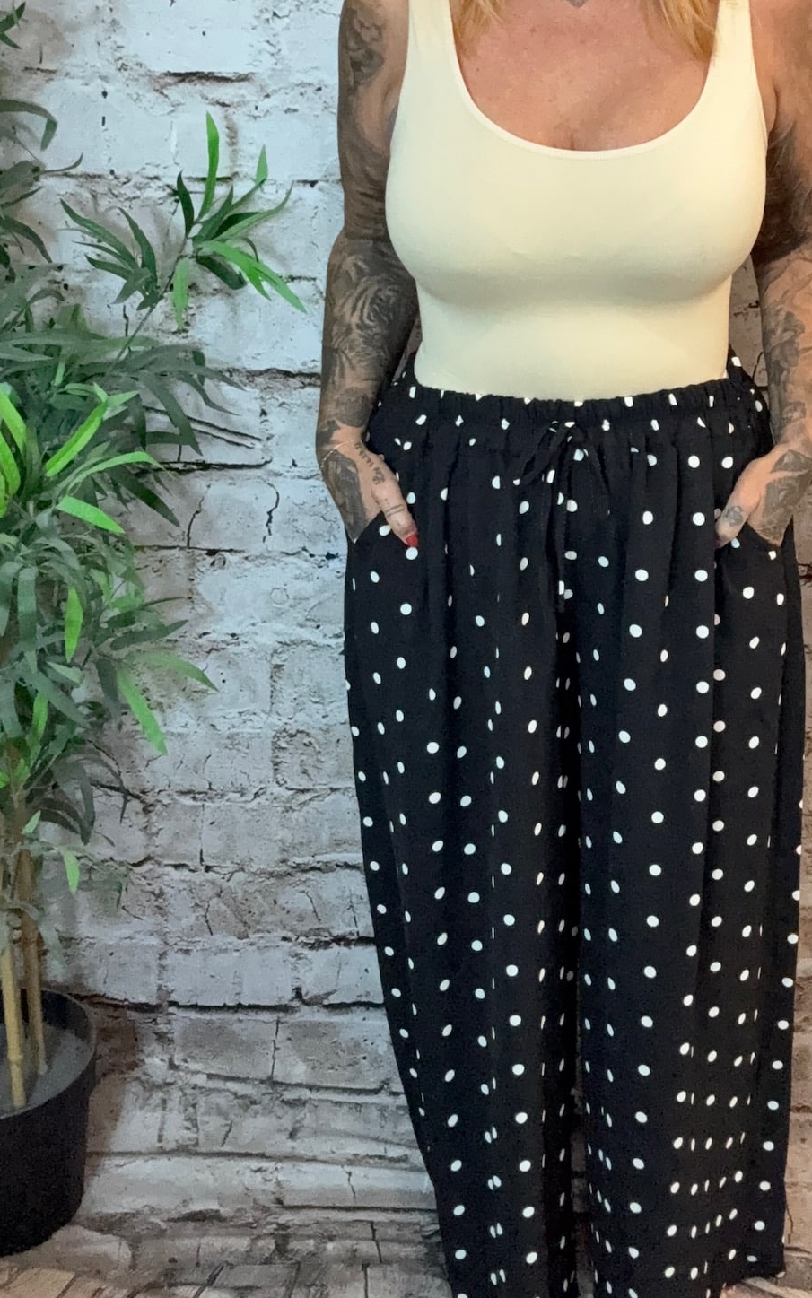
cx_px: 520
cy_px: 448
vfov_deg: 43.8
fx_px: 1593
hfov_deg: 28.5
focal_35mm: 45
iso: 250
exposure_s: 1/33
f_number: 1.9
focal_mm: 2.69
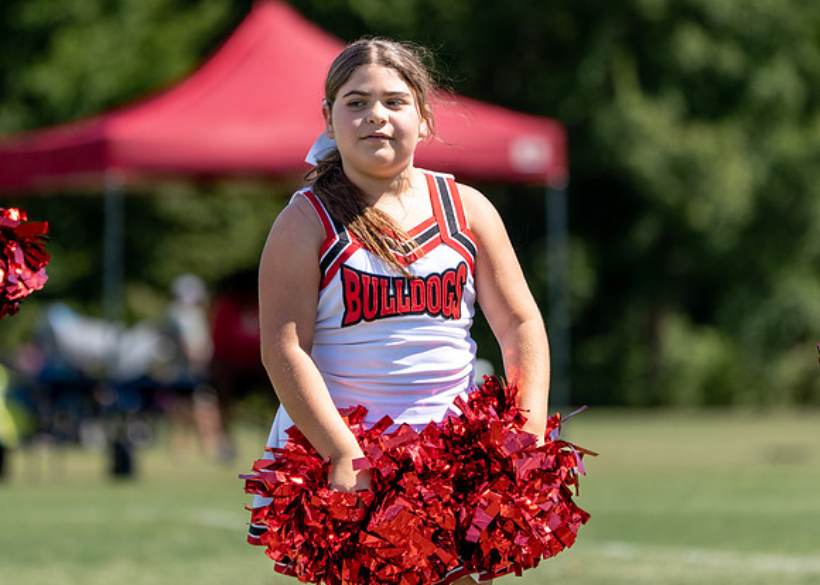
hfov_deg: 4.7
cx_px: 373
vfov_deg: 3.4
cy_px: 223
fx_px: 9955
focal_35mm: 428
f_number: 5.6
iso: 200
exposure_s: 1/1000
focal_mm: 294
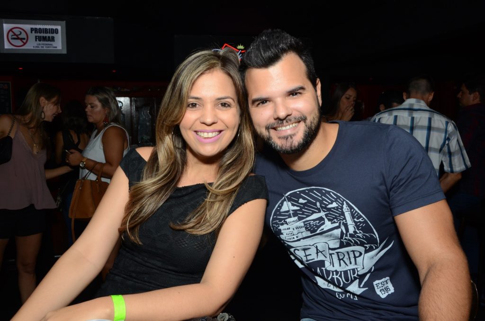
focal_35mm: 32
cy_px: 160
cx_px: 242
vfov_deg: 41.5
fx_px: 423
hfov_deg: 59.6
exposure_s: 1/125
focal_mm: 21
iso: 800
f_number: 10
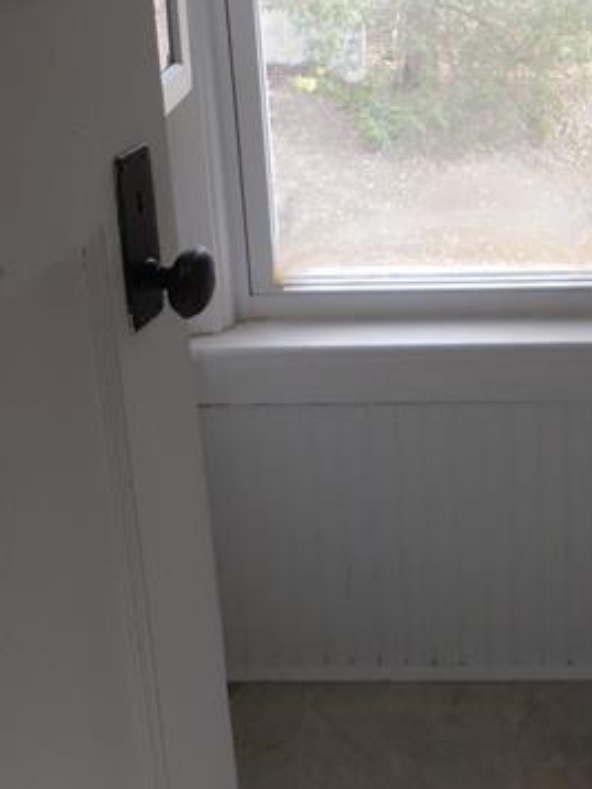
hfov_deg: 25.9
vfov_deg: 33.5
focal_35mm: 54
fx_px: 1231
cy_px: 66
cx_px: 568
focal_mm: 4.5
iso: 125
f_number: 3.3
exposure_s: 1/50
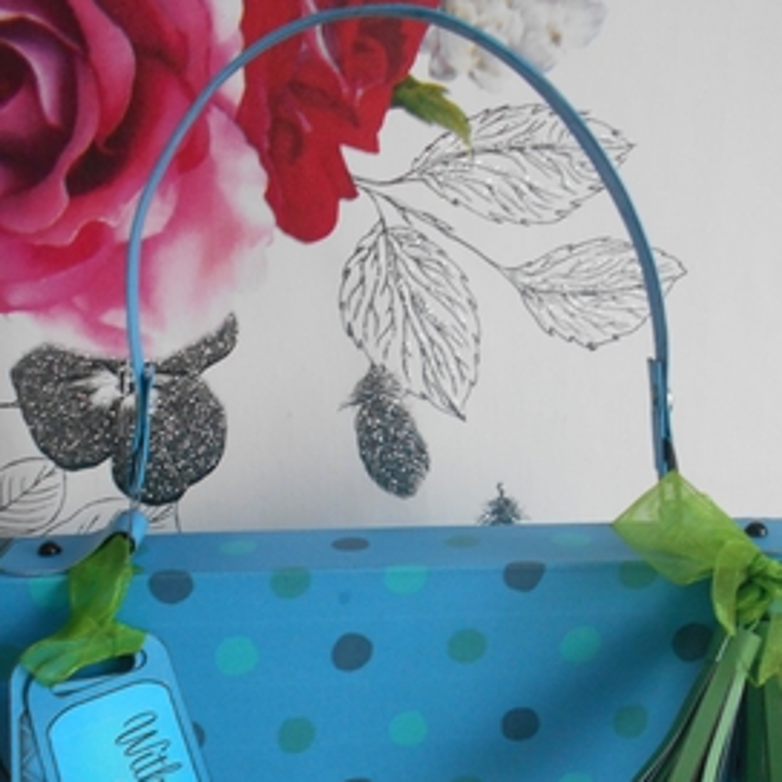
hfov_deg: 43.8
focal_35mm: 38
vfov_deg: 42.7
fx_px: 971
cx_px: 421
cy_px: 569
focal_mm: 4.6
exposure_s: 1/20
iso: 400
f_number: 3.2
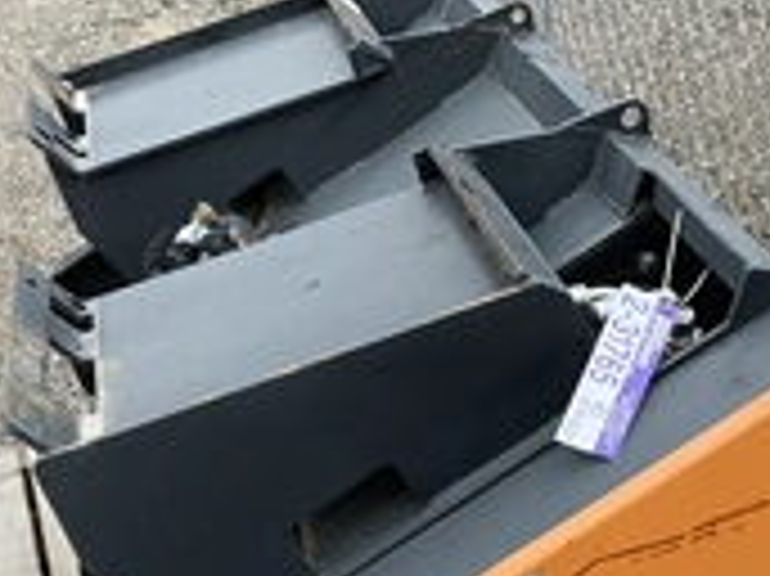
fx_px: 1512
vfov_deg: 21.1
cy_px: 513
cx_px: 428
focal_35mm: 68
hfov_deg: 28.6
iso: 20
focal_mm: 3
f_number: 1.8
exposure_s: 1/181
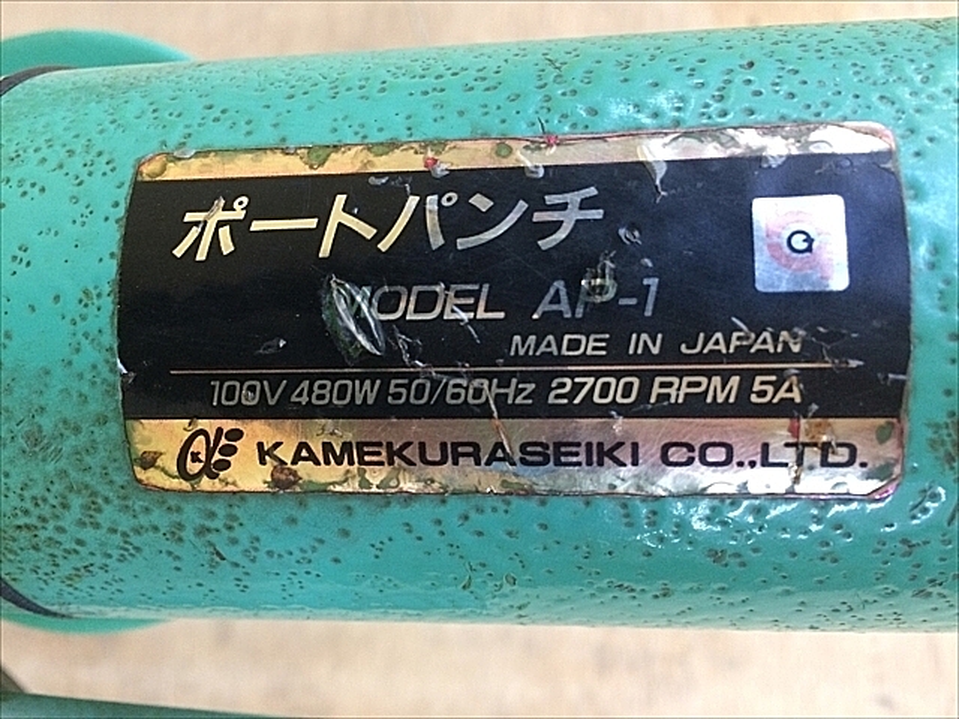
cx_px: 480
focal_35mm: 29
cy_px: 360
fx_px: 803
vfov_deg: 48.2
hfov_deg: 61.7
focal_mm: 4.15
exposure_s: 1/30
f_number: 2.2
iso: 160
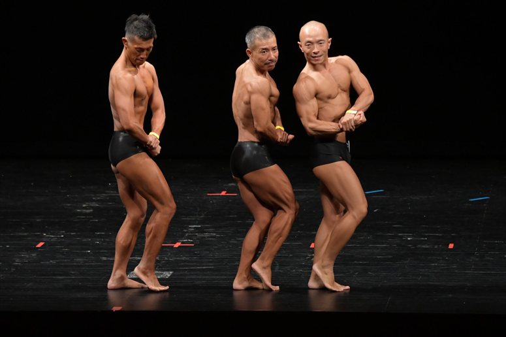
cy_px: 168
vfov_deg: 5.4
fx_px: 3582
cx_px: 253
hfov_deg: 8.1
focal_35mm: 255
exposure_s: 1/400
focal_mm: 170
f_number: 5.6
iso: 3200
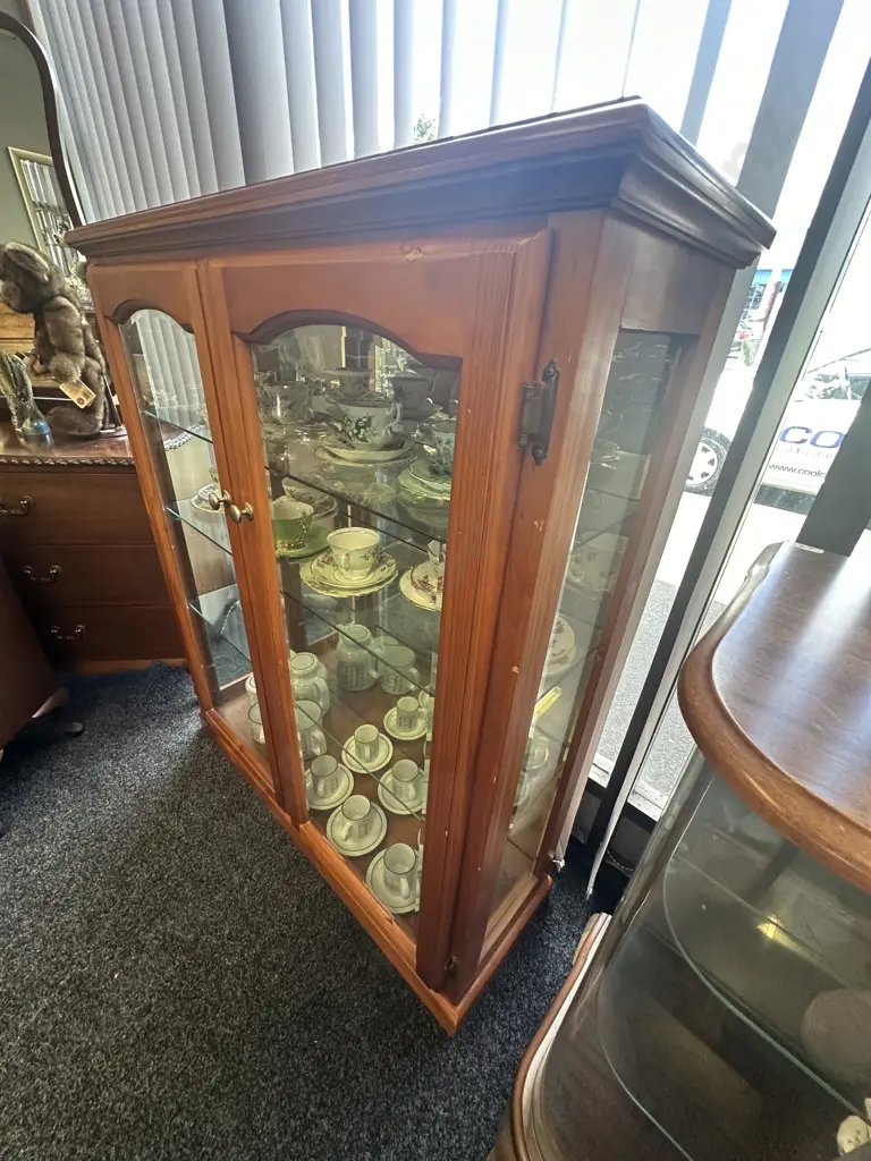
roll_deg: -2.3
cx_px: 436
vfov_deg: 102.1
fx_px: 470
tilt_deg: -29.6
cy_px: 580
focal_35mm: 14
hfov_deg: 85.7
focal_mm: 2.22
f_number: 2.2
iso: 320
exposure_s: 1/93
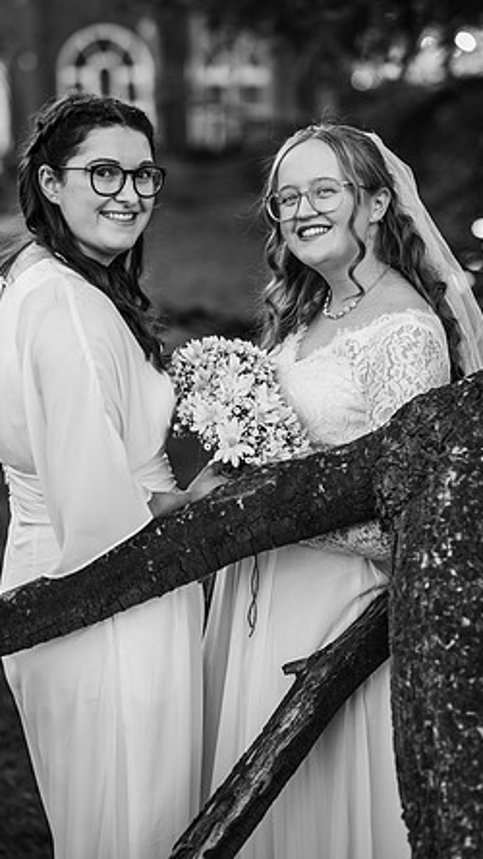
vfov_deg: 23.7
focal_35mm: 90
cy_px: 430
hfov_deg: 13.4
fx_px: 2051
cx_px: 225
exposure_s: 1/800
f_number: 2.5
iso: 100
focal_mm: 85
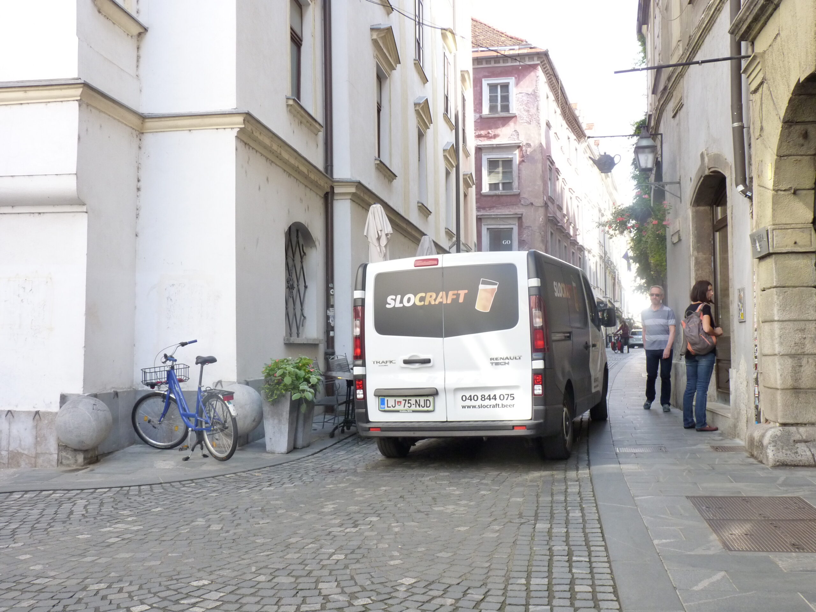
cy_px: 306
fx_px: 849
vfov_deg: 39.7
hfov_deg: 51.4
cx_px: 408
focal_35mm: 36
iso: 250
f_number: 3
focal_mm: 6.4
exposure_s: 1/200
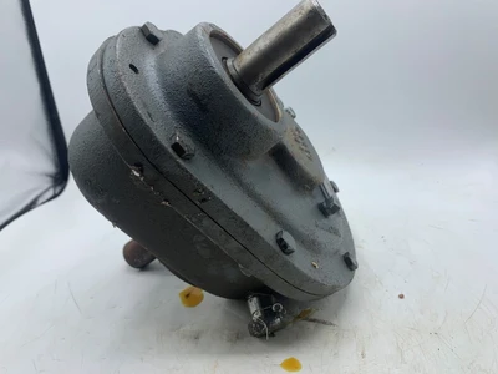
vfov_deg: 53.1
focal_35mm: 26
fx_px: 374
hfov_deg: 67.3
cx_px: 249
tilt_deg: -21.3
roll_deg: +2.8
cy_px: 187
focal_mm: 4.25
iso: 25
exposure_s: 1/683
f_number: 1.8
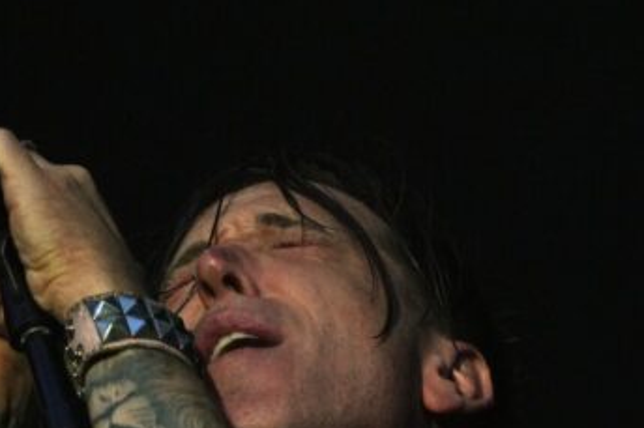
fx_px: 7726
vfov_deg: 3.2
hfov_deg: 4.8
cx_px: 348
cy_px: 290
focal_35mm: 432
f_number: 5.6
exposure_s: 1/200
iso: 2000
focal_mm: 129
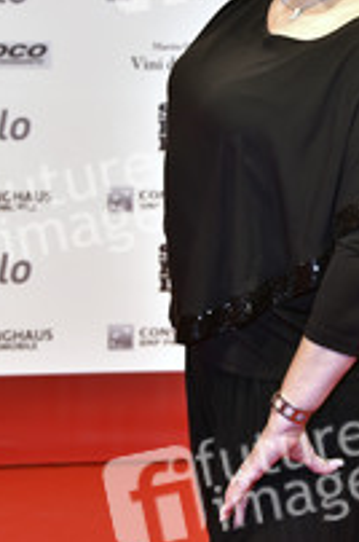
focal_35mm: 109
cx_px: 319
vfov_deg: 18.6
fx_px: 1636
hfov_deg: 12.4
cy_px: 83
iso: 500
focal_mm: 55
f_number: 5.6
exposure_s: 1/160
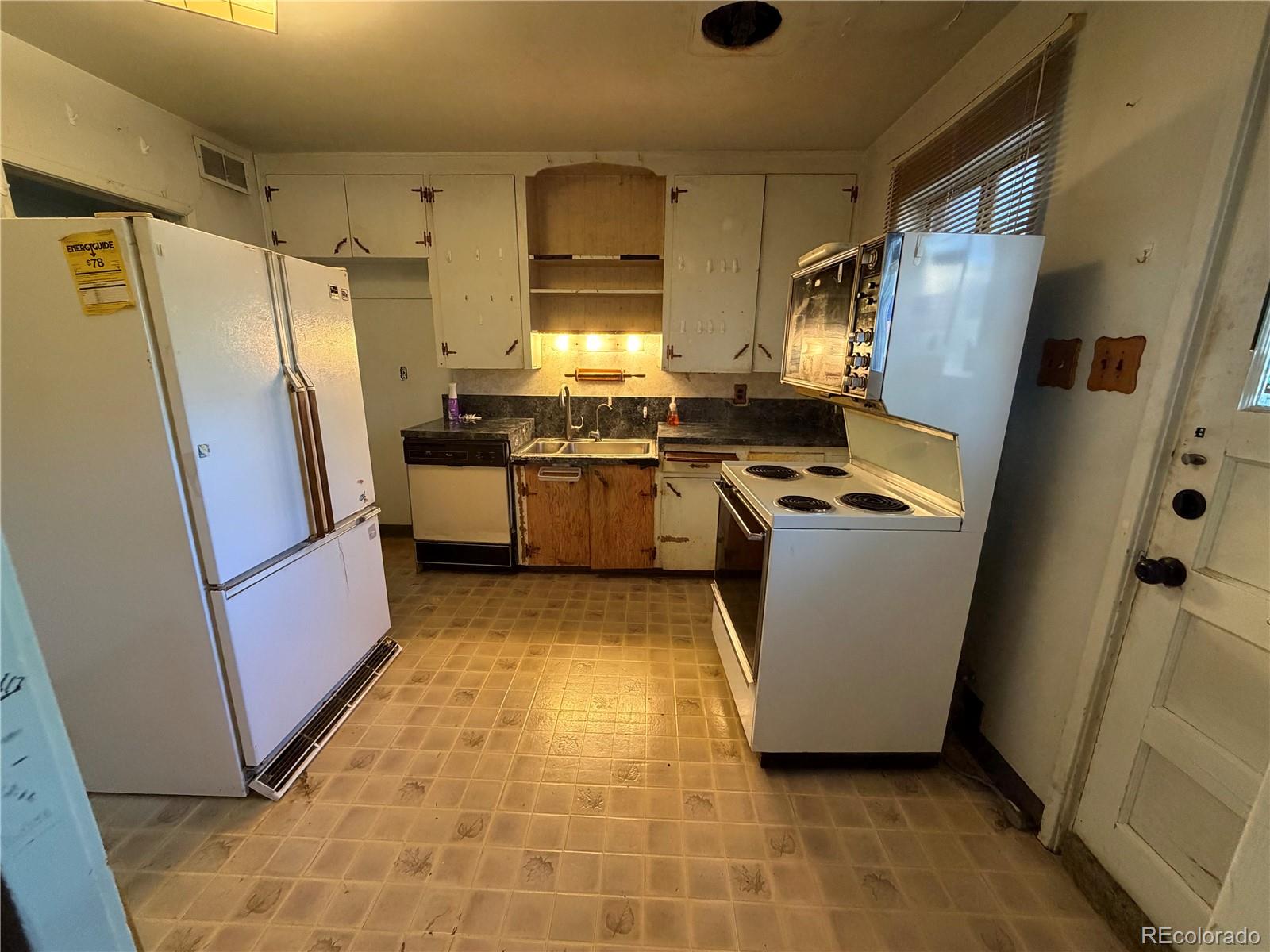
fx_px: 514
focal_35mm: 14
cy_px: 476
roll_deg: +0.1
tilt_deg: -14.1
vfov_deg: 85.7
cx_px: 635
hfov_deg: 102.1
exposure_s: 1/60
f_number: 2.2
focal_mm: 2.22
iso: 500
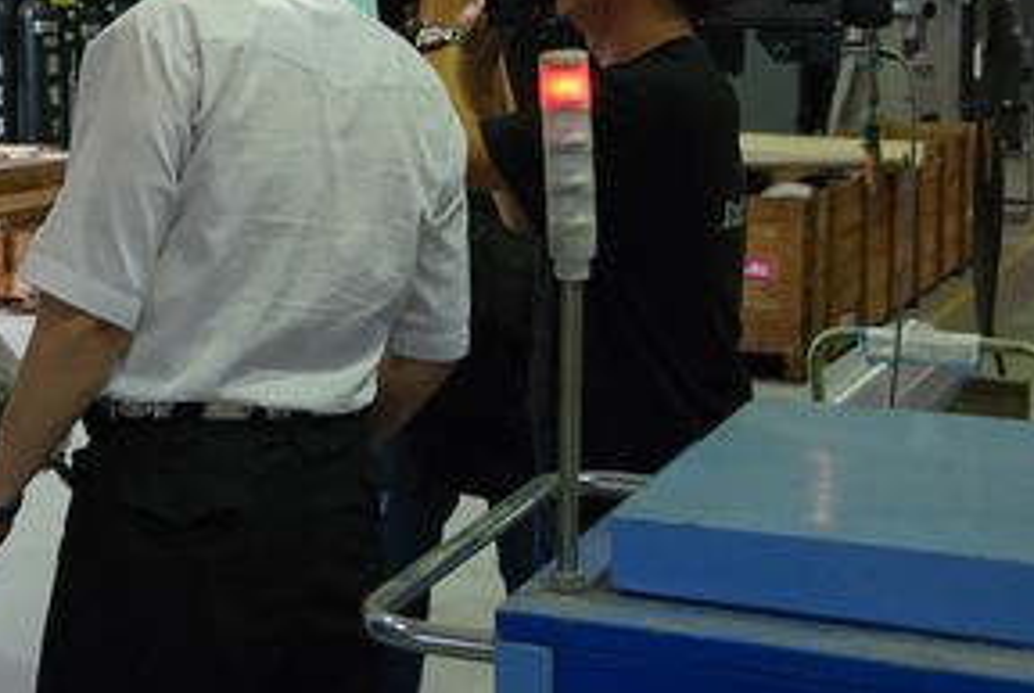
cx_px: 165
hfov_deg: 24.5
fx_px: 2326
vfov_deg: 16.8
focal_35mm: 81
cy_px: 99
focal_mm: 31
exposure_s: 1/30
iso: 720
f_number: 4.2
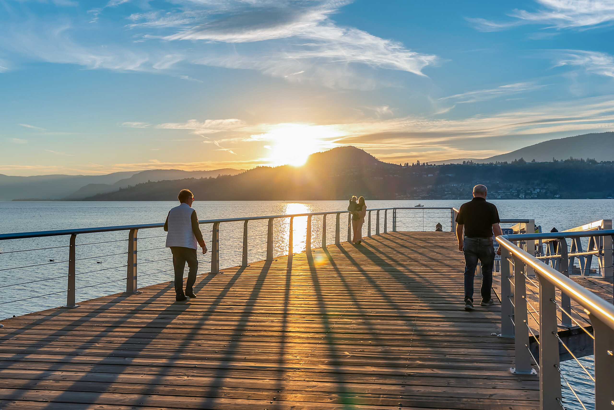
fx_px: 683
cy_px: 205
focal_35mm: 40
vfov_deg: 33.4
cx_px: 307
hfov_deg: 48.4
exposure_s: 1/125
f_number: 6.3
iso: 100
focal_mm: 40
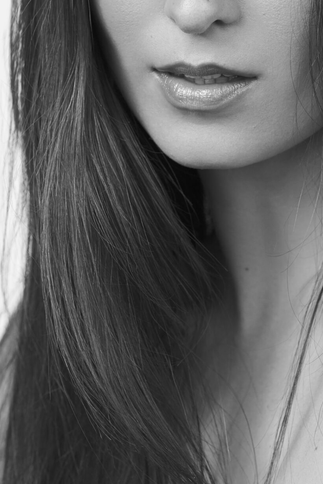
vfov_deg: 8.9
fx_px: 3109
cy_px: 148
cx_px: 257
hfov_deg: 5.9
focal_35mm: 231
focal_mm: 111
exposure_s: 1/200
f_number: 6.3
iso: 800
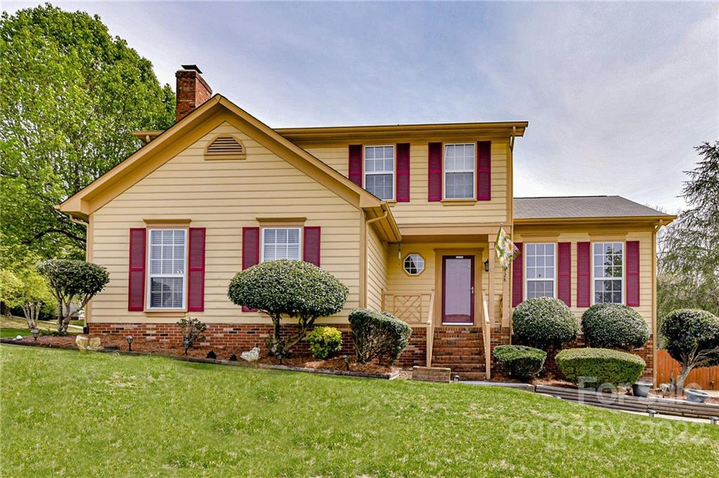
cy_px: 239
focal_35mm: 14
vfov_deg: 81.1
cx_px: 360
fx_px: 279
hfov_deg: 104.3
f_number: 9
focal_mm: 14
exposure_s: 1/1600
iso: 1250
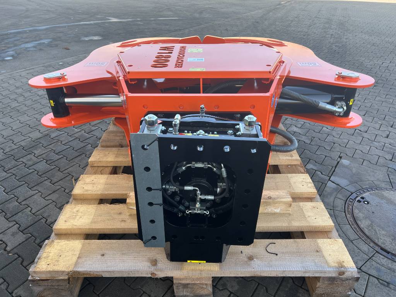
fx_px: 297
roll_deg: -1.1
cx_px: 198
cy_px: 148
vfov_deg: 53.1
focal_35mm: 26
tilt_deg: -32.2
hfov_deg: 67.3
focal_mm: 5.7
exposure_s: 1/353
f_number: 1.5
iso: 50
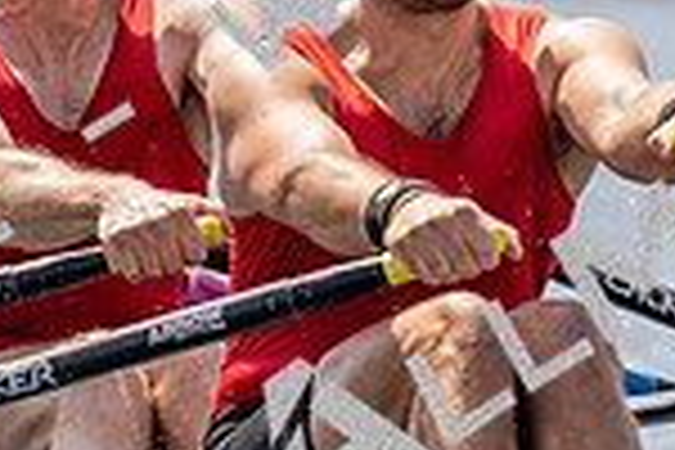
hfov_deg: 1.3
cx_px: -122
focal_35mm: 1628
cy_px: 146
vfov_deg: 0.8
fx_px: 30523
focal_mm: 422
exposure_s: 1/2000
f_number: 6.3
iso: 400
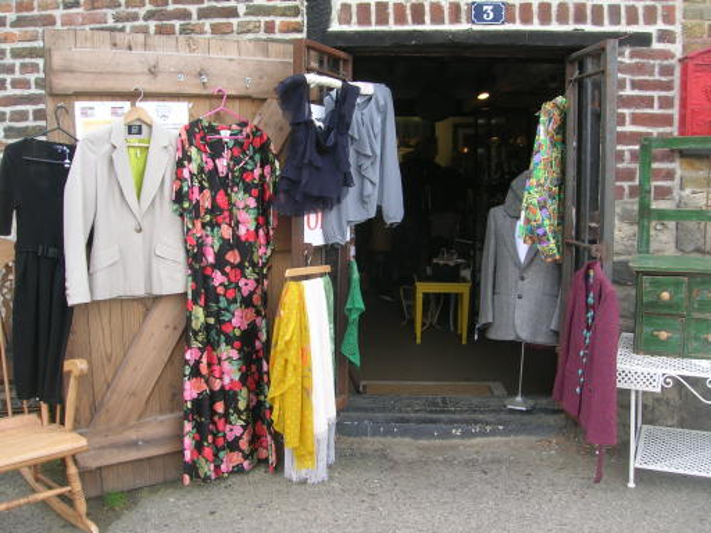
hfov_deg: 54.0
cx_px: 356
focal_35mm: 34
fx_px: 698
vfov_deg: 41.8
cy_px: 266
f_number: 4.9
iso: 50
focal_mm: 5.7
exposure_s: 1/50.5
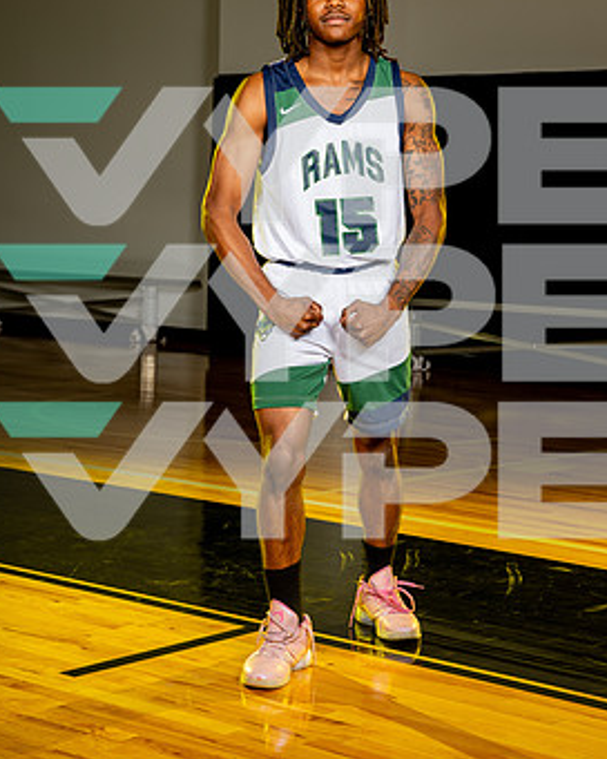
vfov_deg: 22.0
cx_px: 321
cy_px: 315
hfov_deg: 17.7
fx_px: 1954
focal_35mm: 87
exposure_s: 1/200
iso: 100
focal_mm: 70
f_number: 6.3
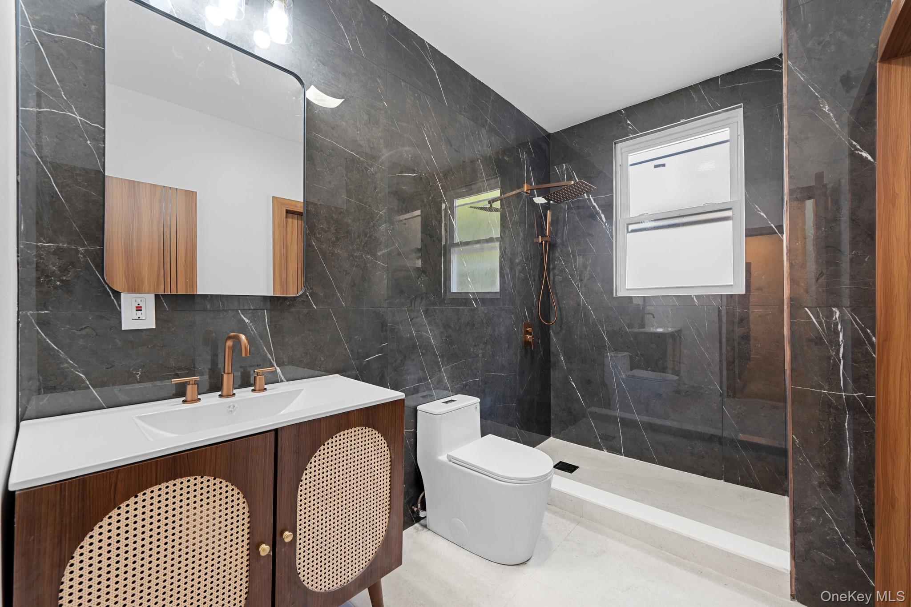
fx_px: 354
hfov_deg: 104.3
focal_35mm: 14
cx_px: 456
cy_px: 304
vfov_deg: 81.2
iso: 200
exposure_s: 1.6
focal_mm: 14
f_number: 8
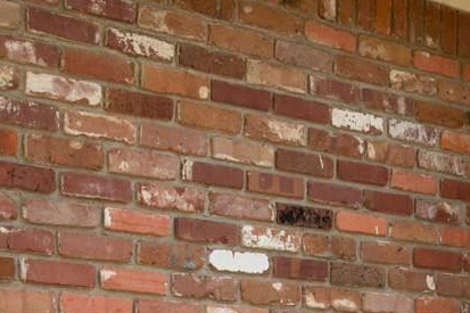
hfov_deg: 18.1
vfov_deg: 12.1
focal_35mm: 109
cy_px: 429
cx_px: 508
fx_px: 1422
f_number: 9
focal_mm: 12
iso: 250
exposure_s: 1/125
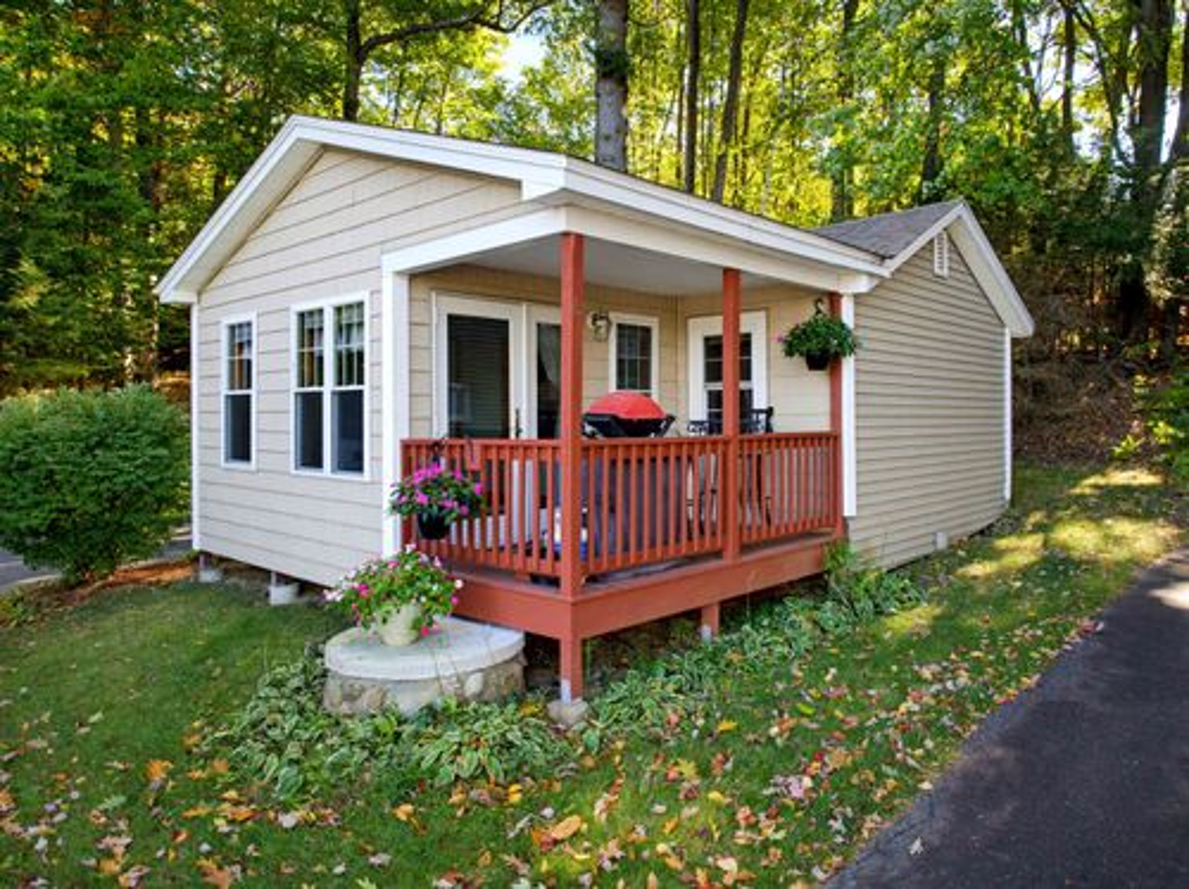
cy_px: 444
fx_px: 824
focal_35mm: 24
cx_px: 594
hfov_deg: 71.6
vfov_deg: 56.7
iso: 230
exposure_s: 1/120
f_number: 2.8
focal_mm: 12.3
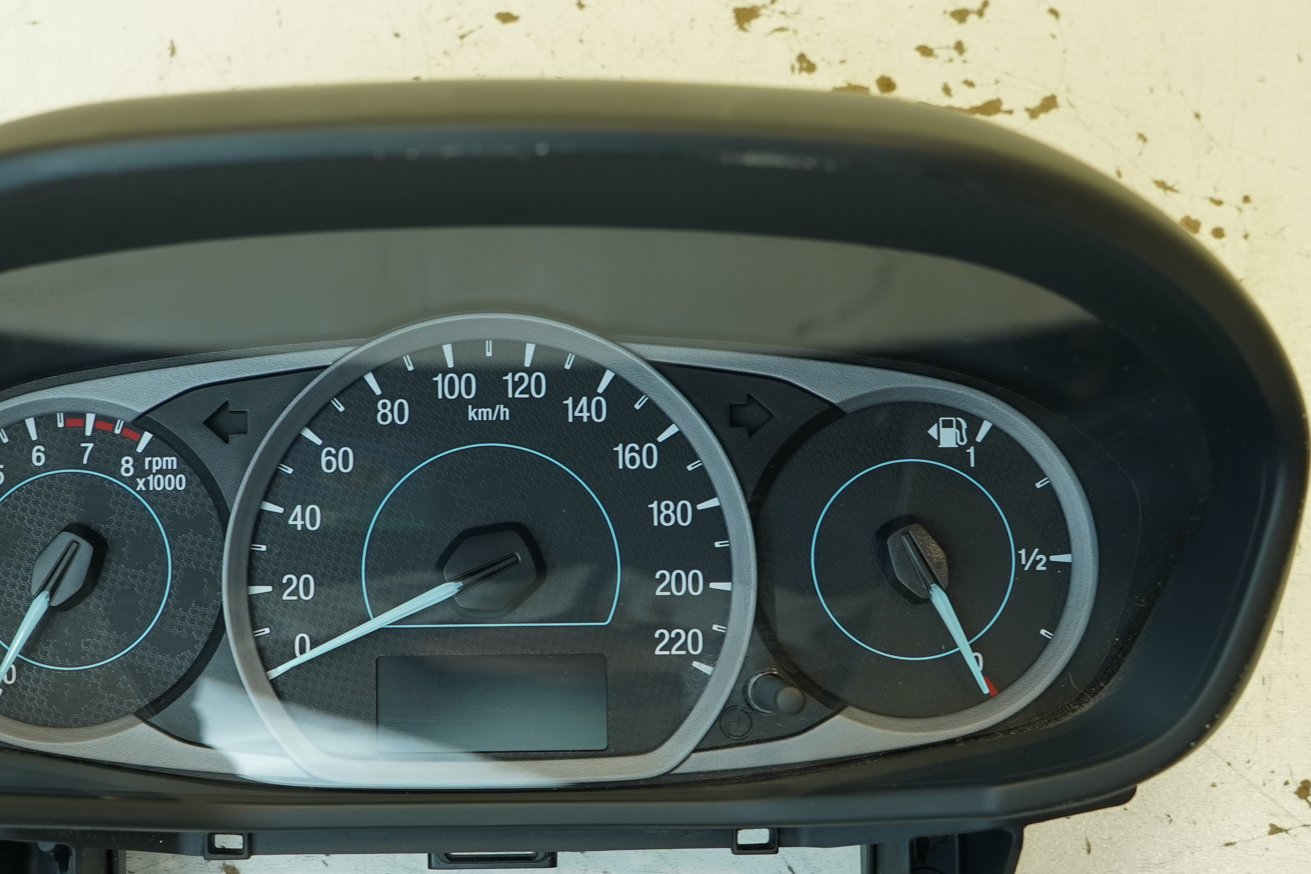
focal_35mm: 49
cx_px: 498
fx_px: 1784
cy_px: 480
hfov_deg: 40.1
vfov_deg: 27.5
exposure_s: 1/60
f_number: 5
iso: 200
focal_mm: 24
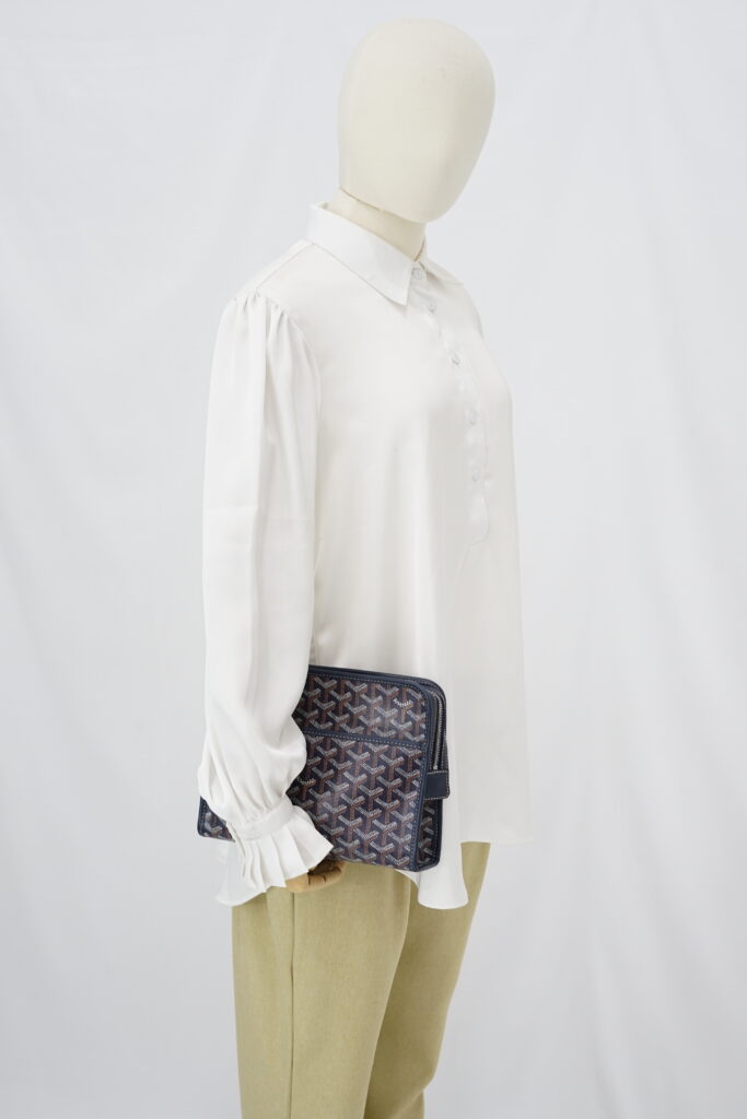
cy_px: 560
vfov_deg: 39.6
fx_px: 1556
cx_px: 374
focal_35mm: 50
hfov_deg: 27.0
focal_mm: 50
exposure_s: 1/10
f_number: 6.3
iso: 640
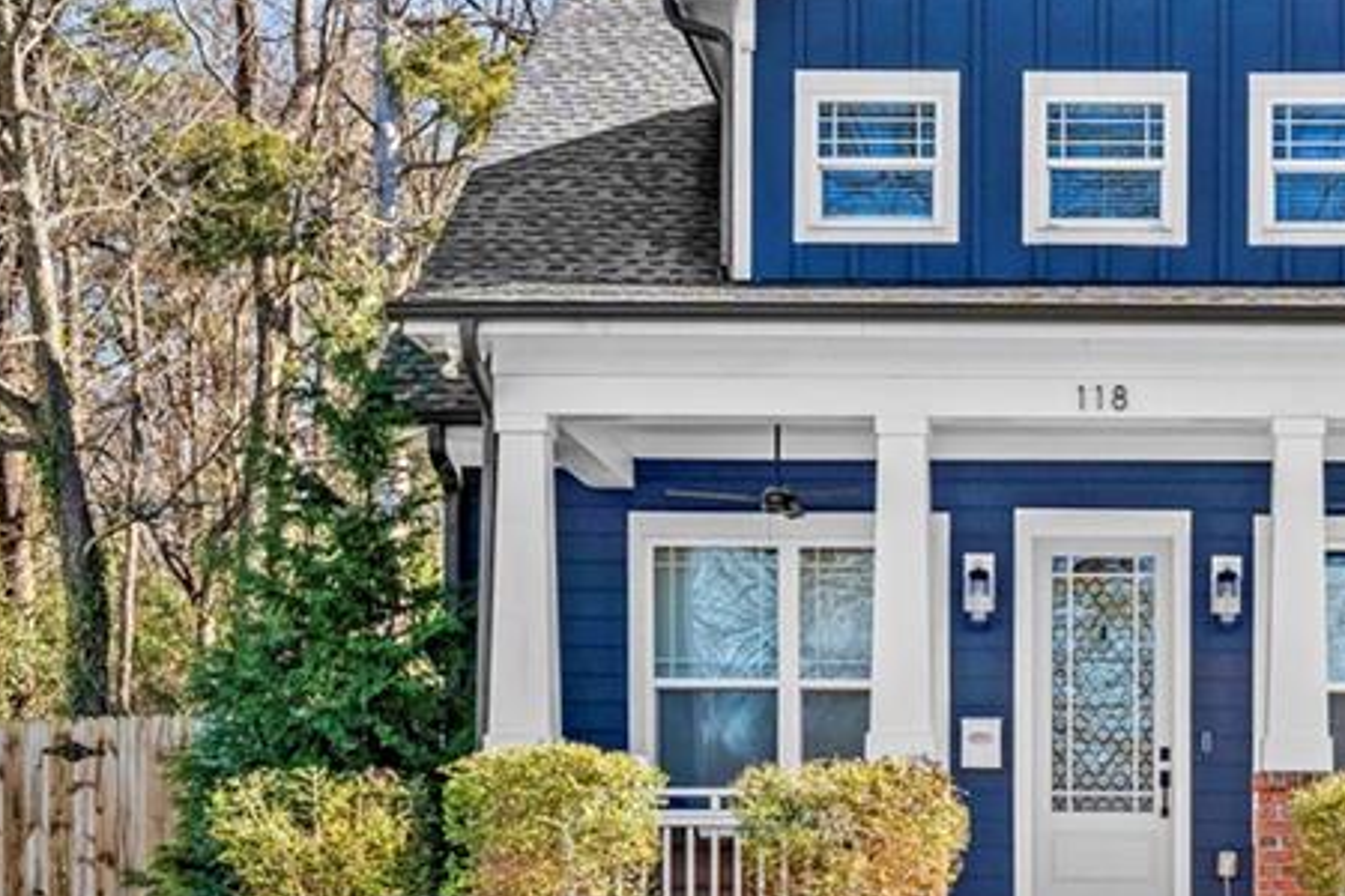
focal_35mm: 66
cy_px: 233
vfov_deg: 20.5
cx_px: 1100
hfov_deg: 29.7
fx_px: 2466
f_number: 7.1
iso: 200
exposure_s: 1/320
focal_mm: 19.5
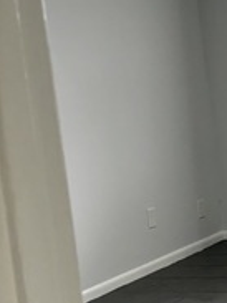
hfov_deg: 13.8
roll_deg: +4.1
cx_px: 413
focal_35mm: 95
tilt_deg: -7.1
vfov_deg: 20.7
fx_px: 832
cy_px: 165
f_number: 1.6
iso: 100
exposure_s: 1/120
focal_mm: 5.96
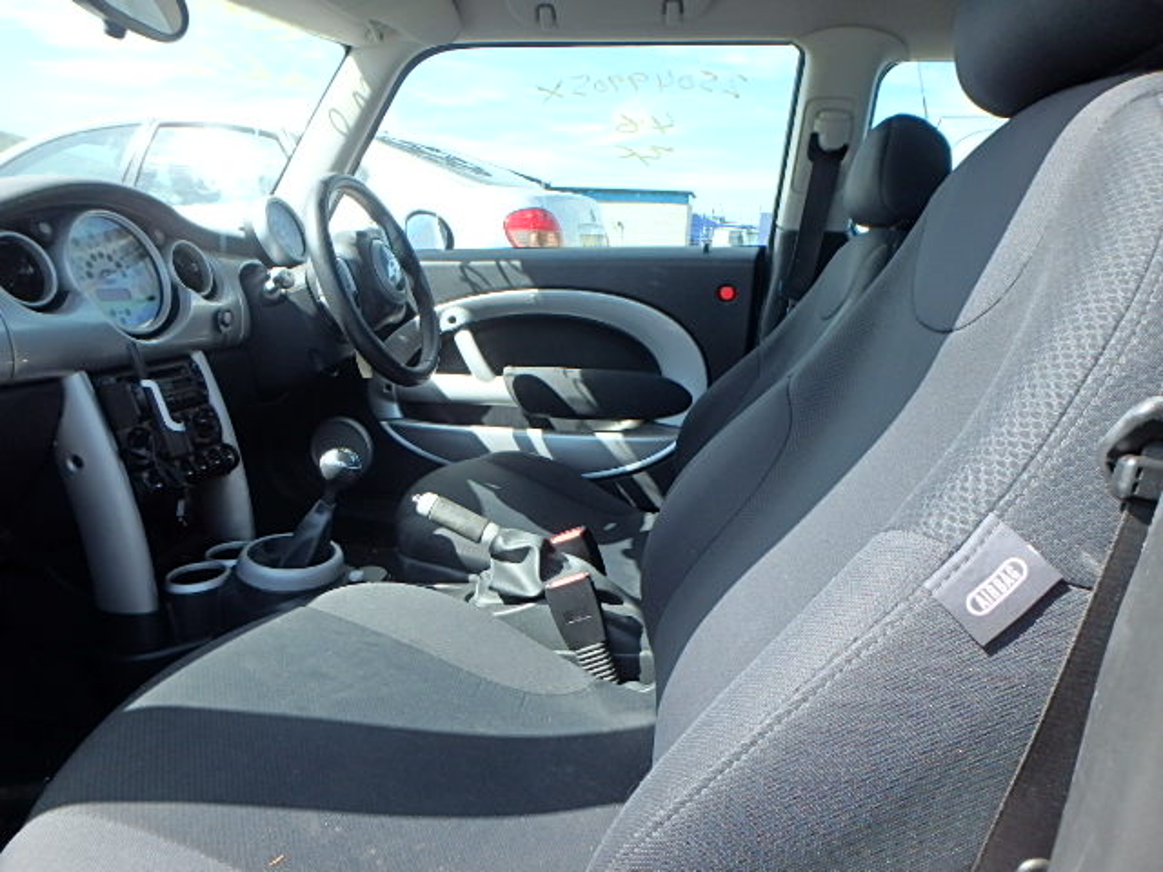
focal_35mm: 21
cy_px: 436
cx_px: 582
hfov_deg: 79.0
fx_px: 706
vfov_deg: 63.4
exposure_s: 1/320
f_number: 3.5
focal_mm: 3.7
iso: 125
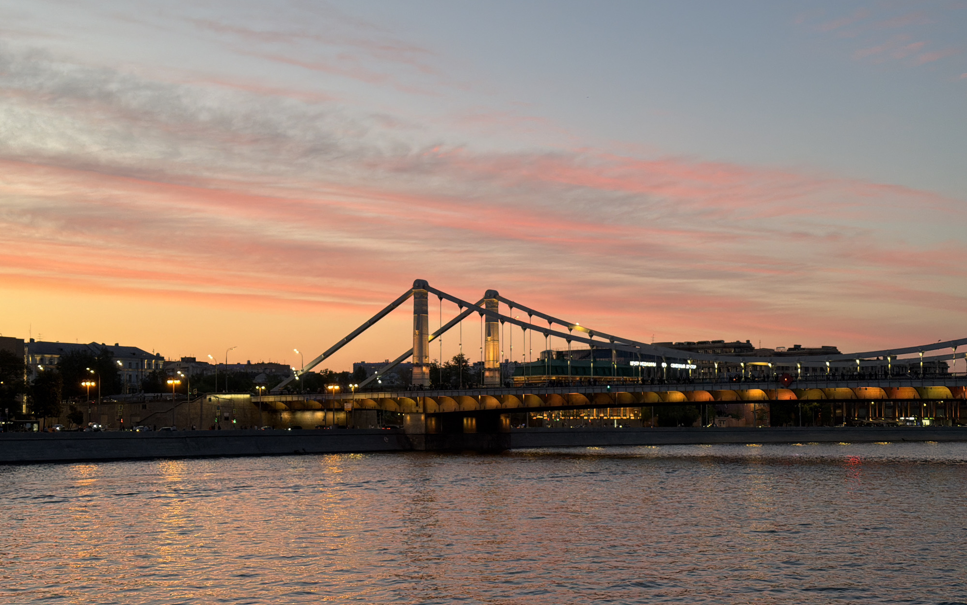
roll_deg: +0.1
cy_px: 359
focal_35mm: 51
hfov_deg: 39.6
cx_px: 484
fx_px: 1344
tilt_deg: +2.6
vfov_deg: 25.3
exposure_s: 1/103
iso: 100
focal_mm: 6.76
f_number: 1.78
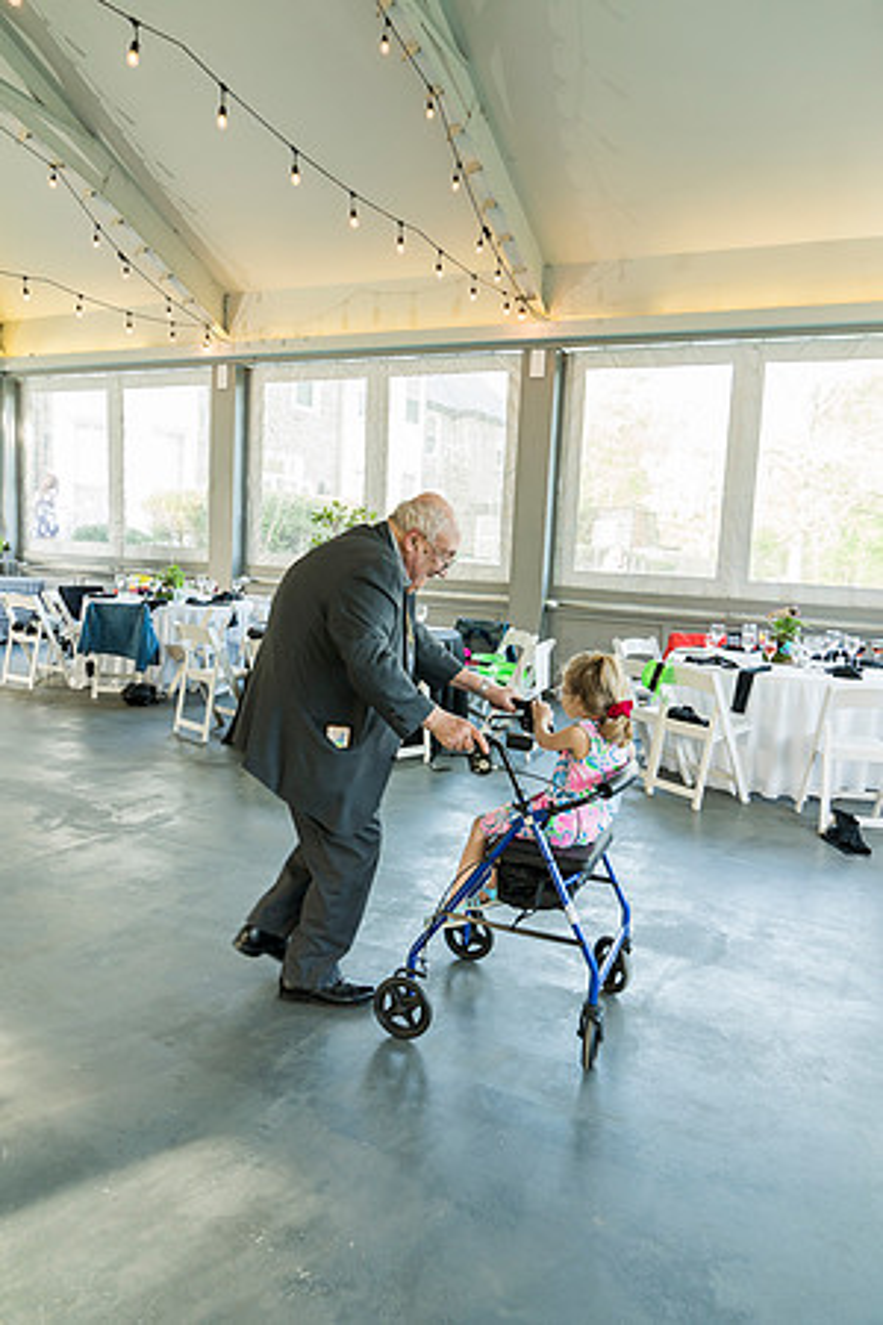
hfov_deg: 51.3
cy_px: 662
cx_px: 442
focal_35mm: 25
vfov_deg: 71.5
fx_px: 920
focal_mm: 25
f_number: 4.5
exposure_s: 1/100
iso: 1250
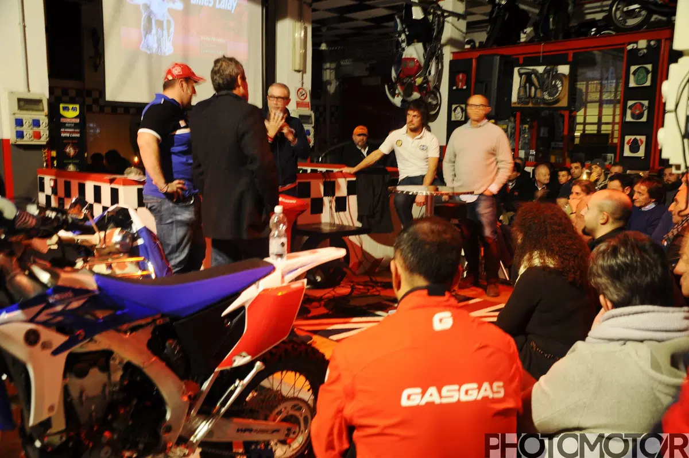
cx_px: 344
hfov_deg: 57.3
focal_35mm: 33
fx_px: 631
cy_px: 229
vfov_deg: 39.9
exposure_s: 1/1.5
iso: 200
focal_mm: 22
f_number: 3.8
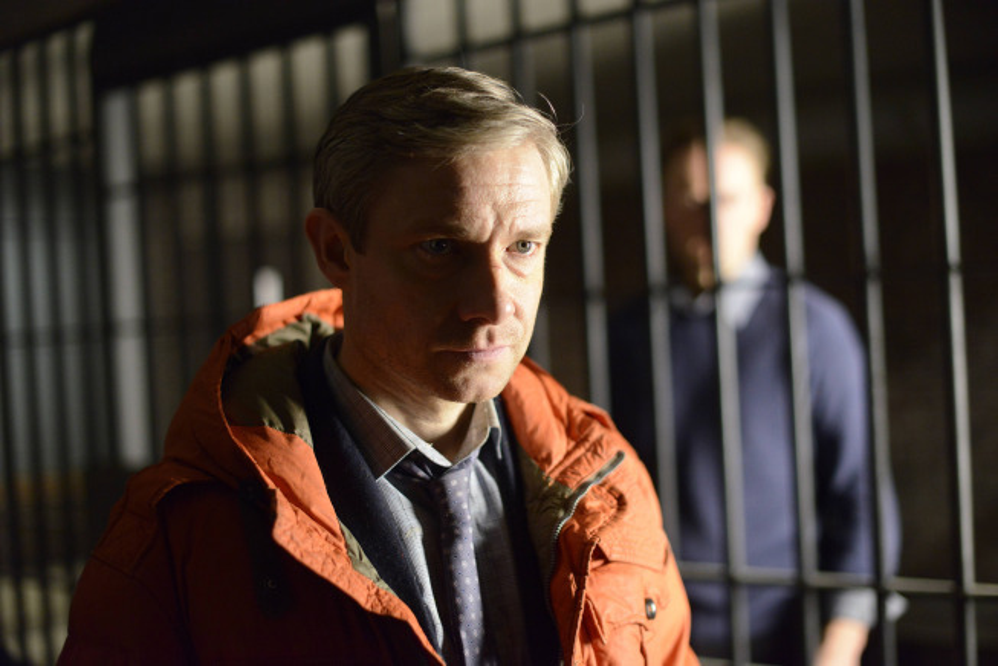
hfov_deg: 39.6
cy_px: 333
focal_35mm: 50
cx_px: 499
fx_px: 1387
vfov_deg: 27.0
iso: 3200
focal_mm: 50
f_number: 2
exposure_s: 1/200
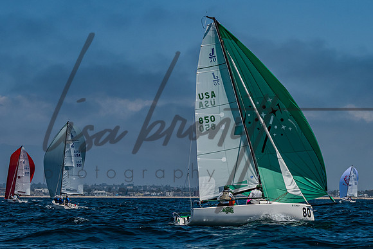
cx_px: 305
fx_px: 1547
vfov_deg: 9.2
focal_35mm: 149
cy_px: 101
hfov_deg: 13.7
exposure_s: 1/3200
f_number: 6.3
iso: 400
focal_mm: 80
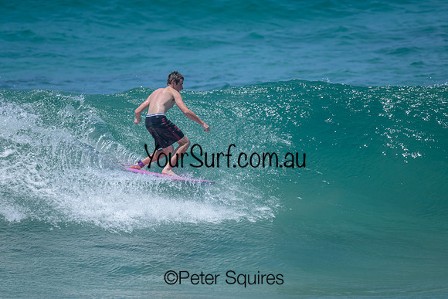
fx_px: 12492
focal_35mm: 1004
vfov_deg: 1.4
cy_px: 140
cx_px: 185
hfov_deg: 2.1
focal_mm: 800
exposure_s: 1/2500
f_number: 6.3
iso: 320
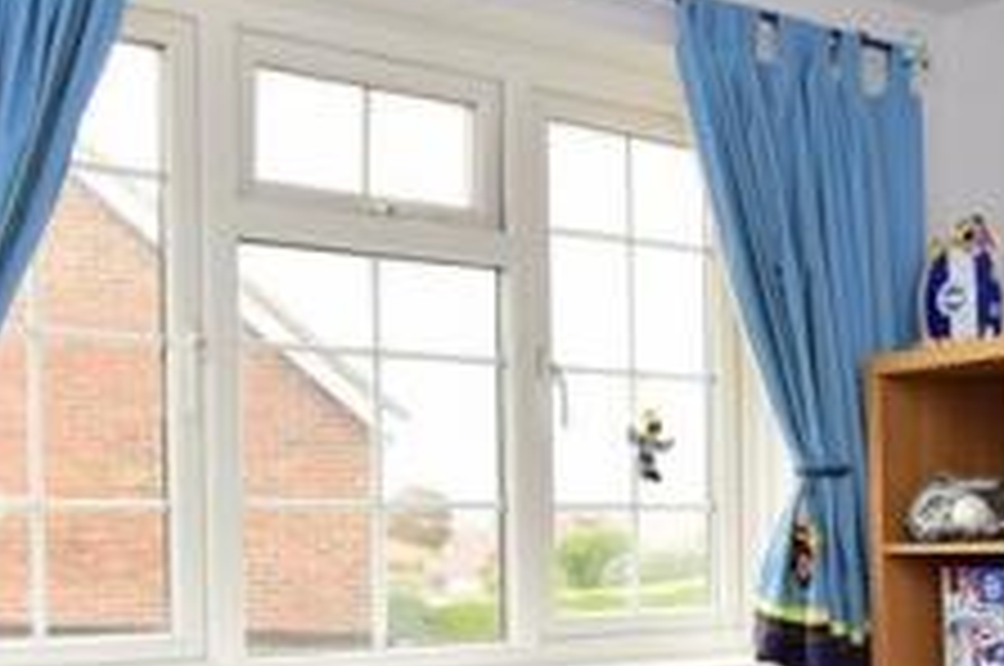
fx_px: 1476
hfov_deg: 37.1
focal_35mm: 53
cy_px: 560
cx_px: 675
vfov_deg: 24.9
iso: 400
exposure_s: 1/80
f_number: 8
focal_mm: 12
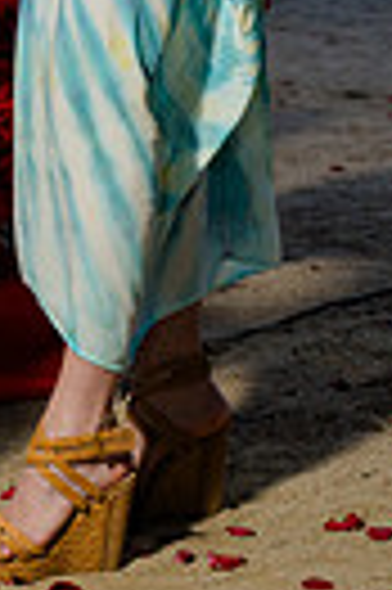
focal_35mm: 165
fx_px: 2702
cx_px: -18
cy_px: -351
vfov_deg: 11.8
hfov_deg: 8.2
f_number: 4
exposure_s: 1/160
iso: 400
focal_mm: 48
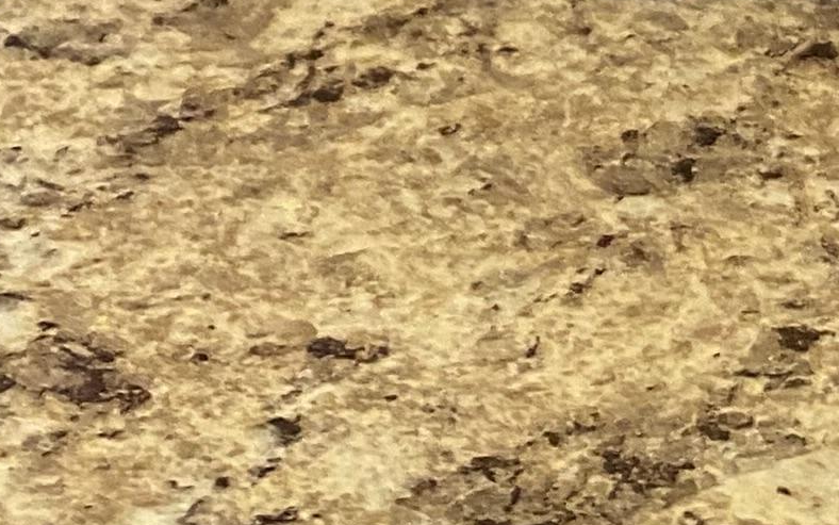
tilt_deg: -29.1
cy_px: -503
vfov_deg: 8.8
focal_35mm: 141
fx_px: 3225
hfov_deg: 13.9
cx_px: 1273
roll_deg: -2.3
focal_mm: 4.25
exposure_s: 1/60
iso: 320
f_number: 1.8
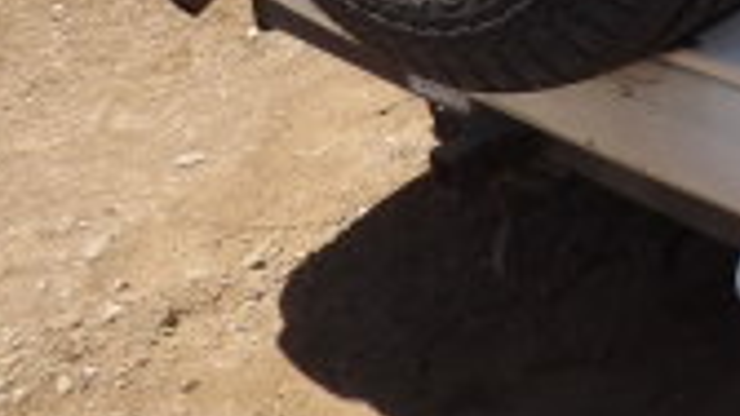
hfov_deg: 19.0
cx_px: 1072
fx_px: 1962
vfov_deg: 11.0
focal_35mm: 100
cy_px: -420
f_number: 3.2
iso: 100
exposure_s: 1/974
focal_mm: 4.3
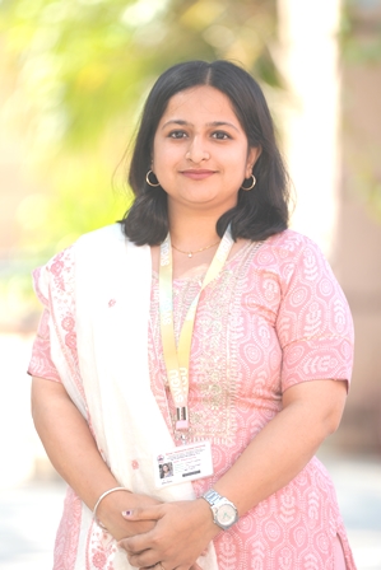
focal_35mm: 200
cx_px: 190
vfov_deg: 10.3
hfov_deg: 6.9
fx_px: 3172
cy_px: 285
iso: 160
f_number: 2.8
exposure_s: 1/400
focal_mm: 200
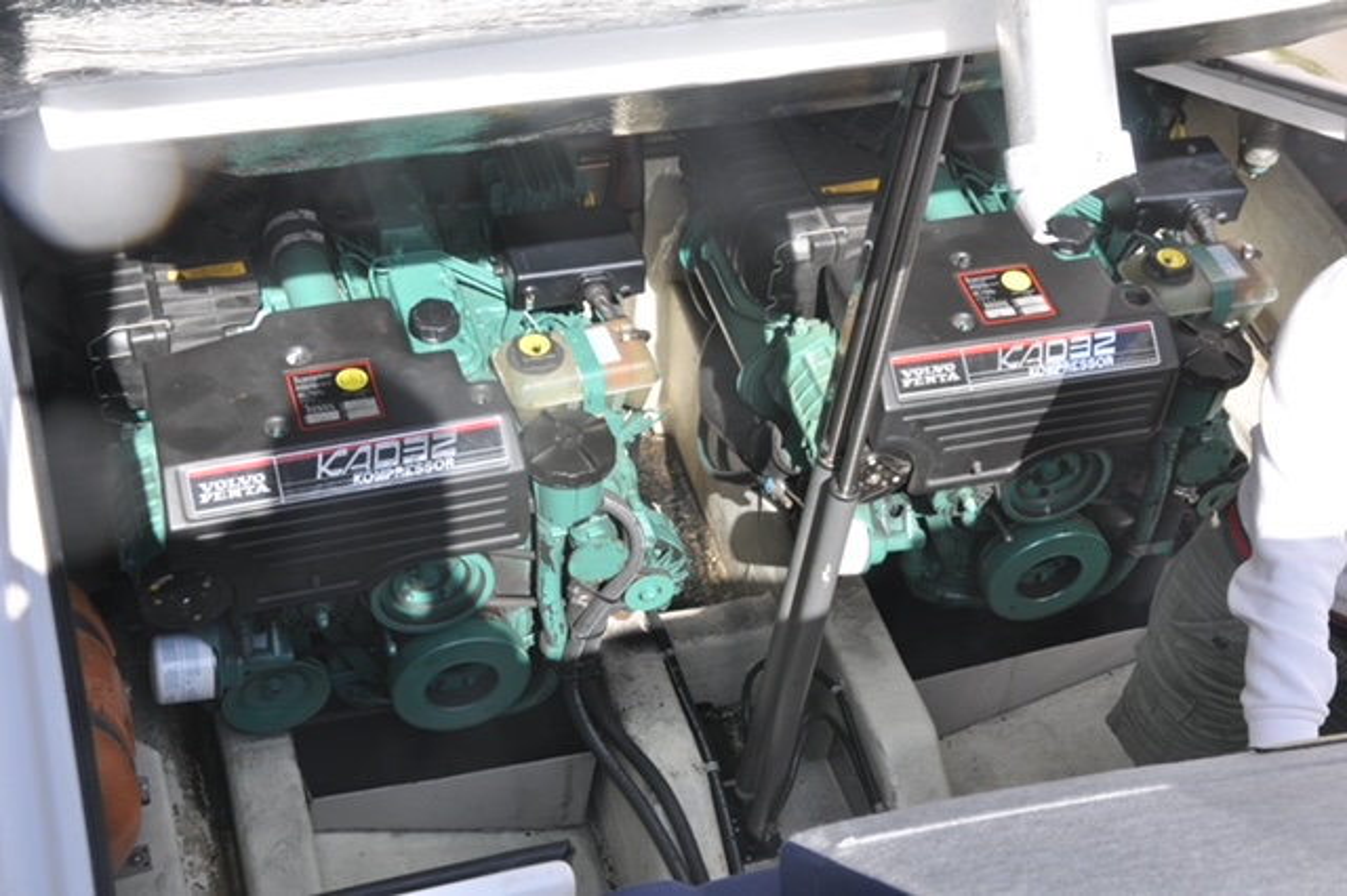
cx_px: 674
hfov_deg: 35.1
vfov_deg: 23.8
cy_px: 448
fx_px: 2132
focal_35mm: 57
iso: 200
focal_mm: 38
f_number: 11
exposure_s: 1/125
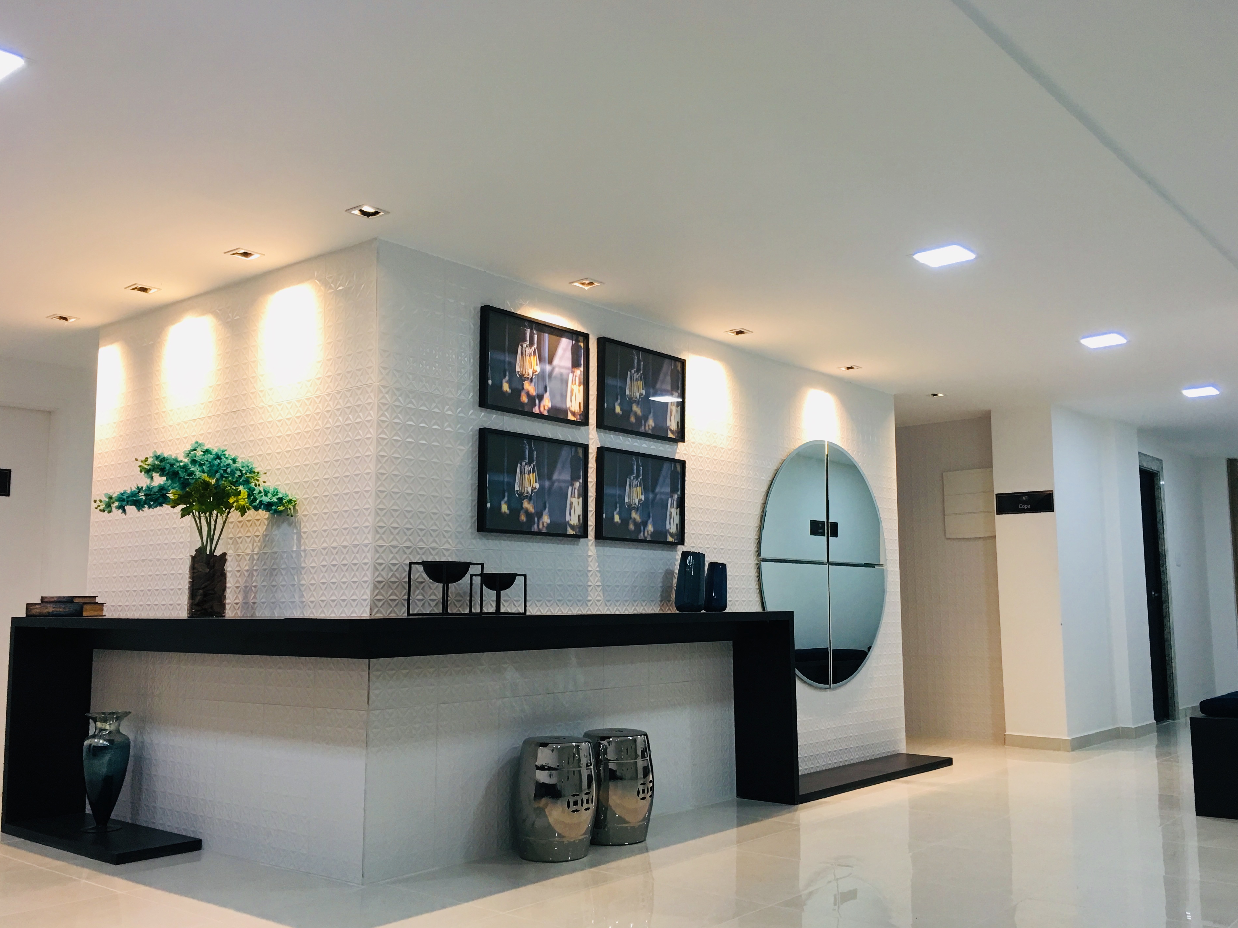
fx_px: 1109
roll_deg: +0.9
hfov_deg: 58.3
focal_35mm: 31
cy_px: 479
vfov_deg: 45.4
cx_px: 654
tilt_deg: +8.5
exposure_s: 1/30
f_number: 2.2
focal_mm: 4.15
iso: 40
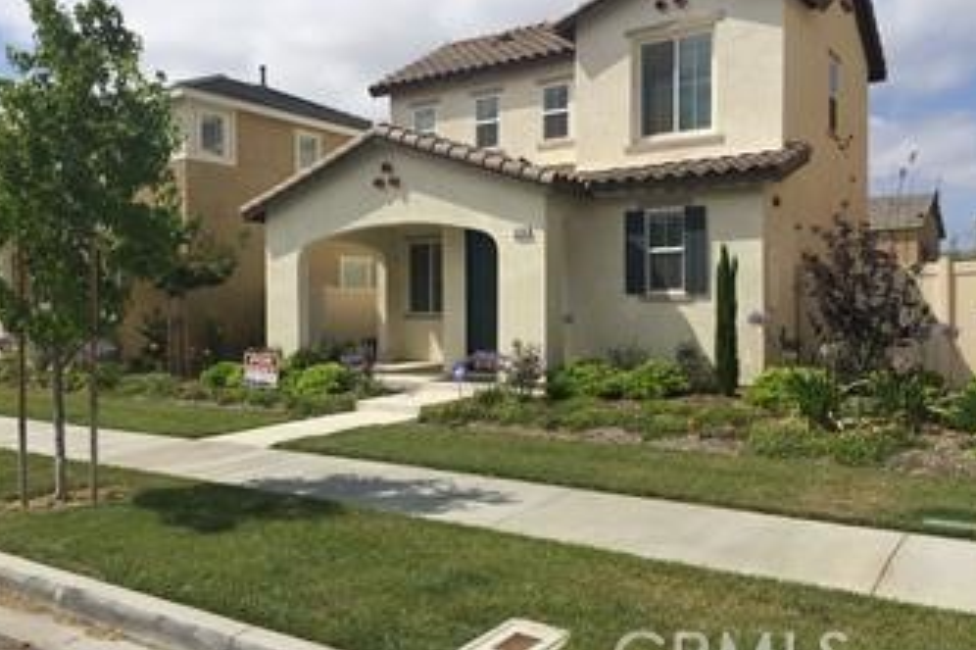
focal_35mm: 31
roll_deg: -0.9
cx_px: 484
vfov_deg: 42.3
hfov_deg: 60.3
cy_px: 324
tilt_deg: +0.1
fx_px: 840
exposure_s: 1/3597
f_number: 2.2
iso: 32
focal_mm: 4.15
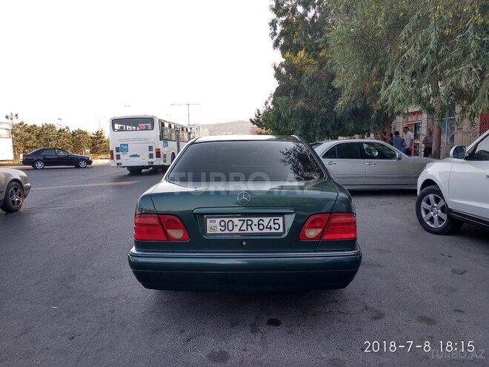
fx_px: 367
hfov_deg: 67.3
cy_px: 184
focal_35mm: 26
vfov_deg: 53.1
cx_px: 244
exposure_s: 1/100
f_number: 2.2
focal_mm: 3.81
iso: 160
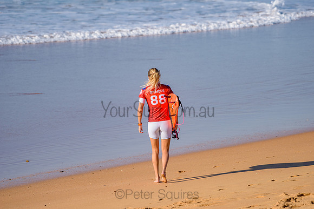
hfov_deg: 7.9
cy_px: 104
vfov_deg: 5.3
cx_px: 157
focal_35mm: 260
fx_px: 2268
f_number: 5.6
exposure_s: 1/1600
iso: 200
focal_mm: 260
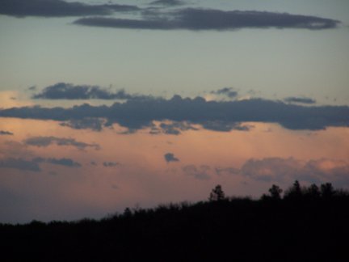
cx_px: 174
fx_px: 3831
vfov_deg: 3.9
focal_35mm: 380
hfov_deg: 5.2
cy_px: 131
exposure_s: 1/400
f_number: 3.7
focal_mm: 63
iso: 140
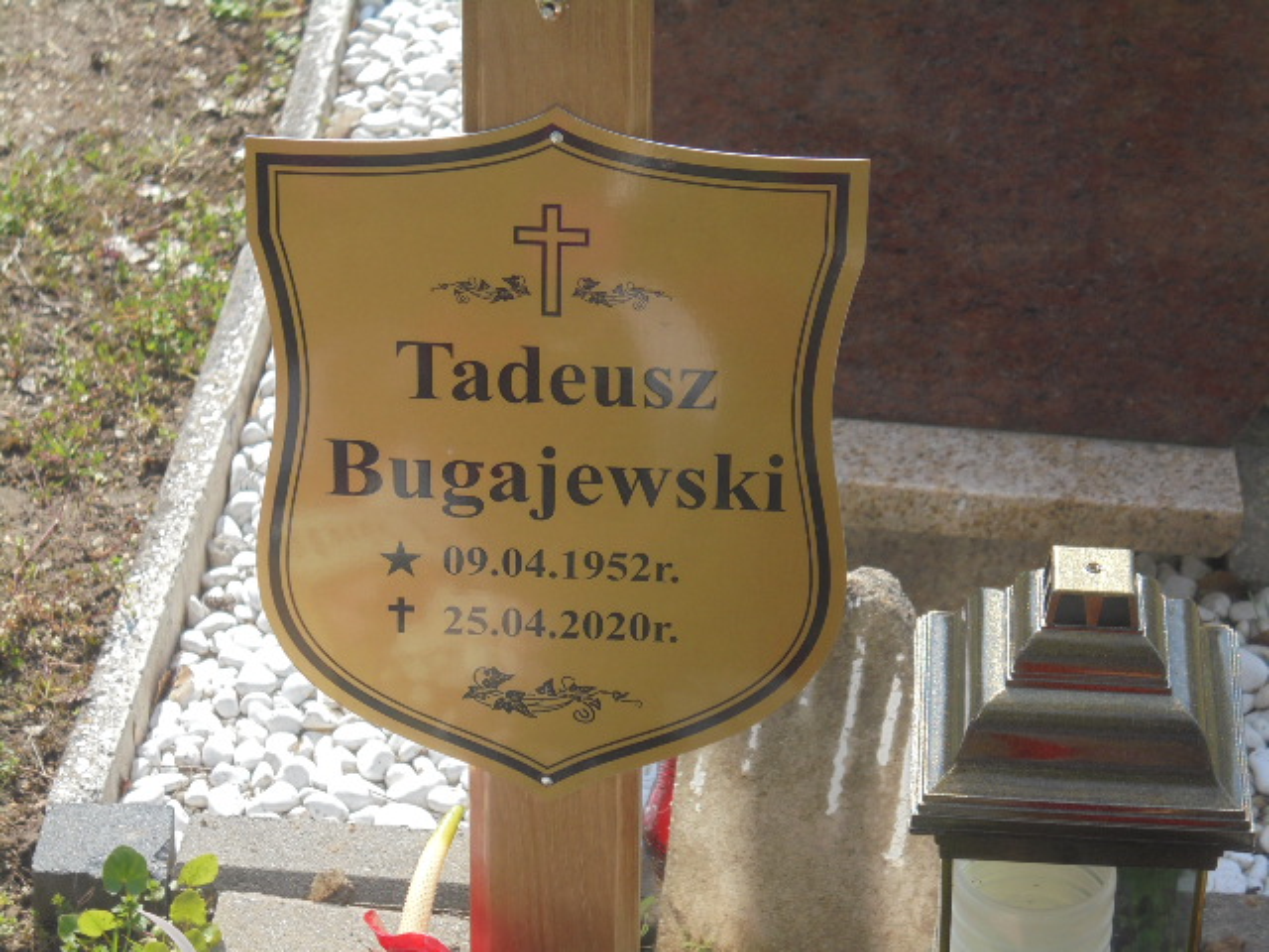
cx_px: 634
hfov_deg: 18.4
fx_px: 3923
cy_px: 476
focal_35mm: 107
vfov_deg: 13.8
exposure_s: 1/320
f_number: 5.1
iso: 100
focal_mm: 19.2
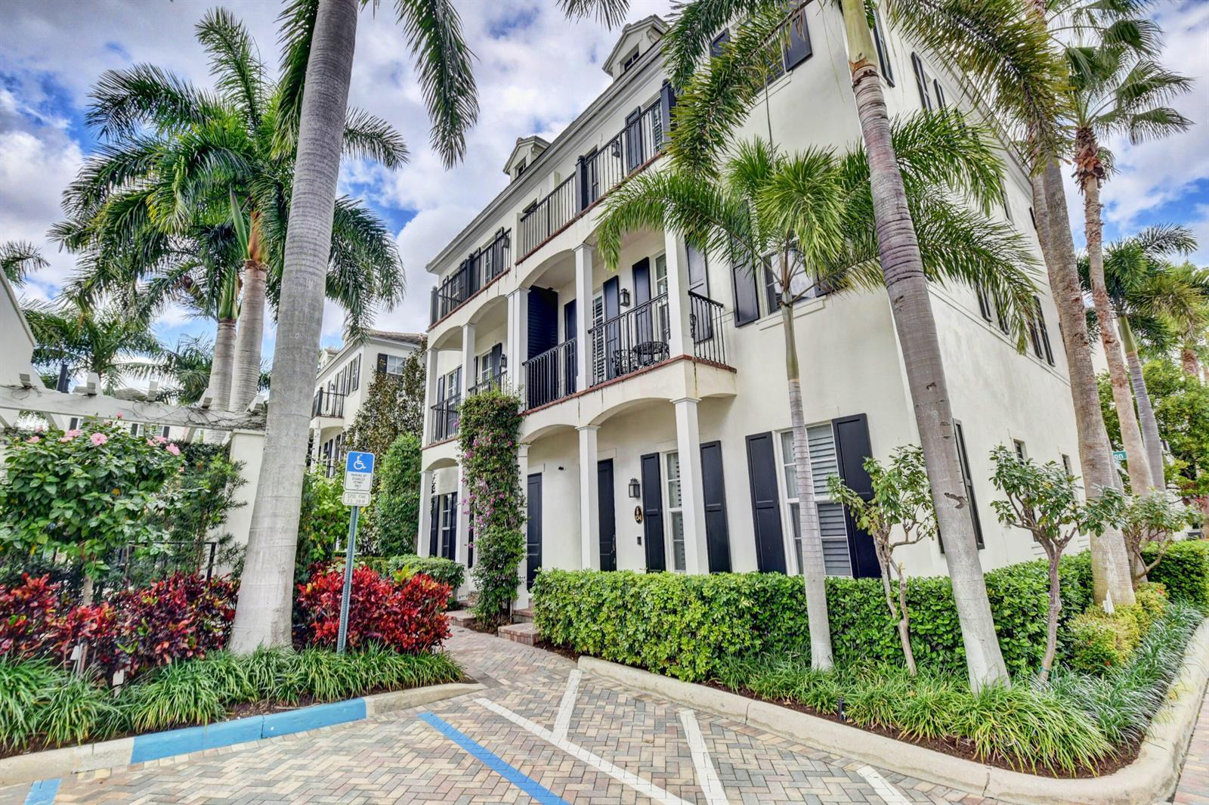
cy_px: 402
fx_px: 503
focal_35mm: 15
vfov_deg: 77.3
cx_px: 604
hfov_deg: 100.4
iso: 640
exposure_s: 1/250
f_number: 8
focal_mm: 10
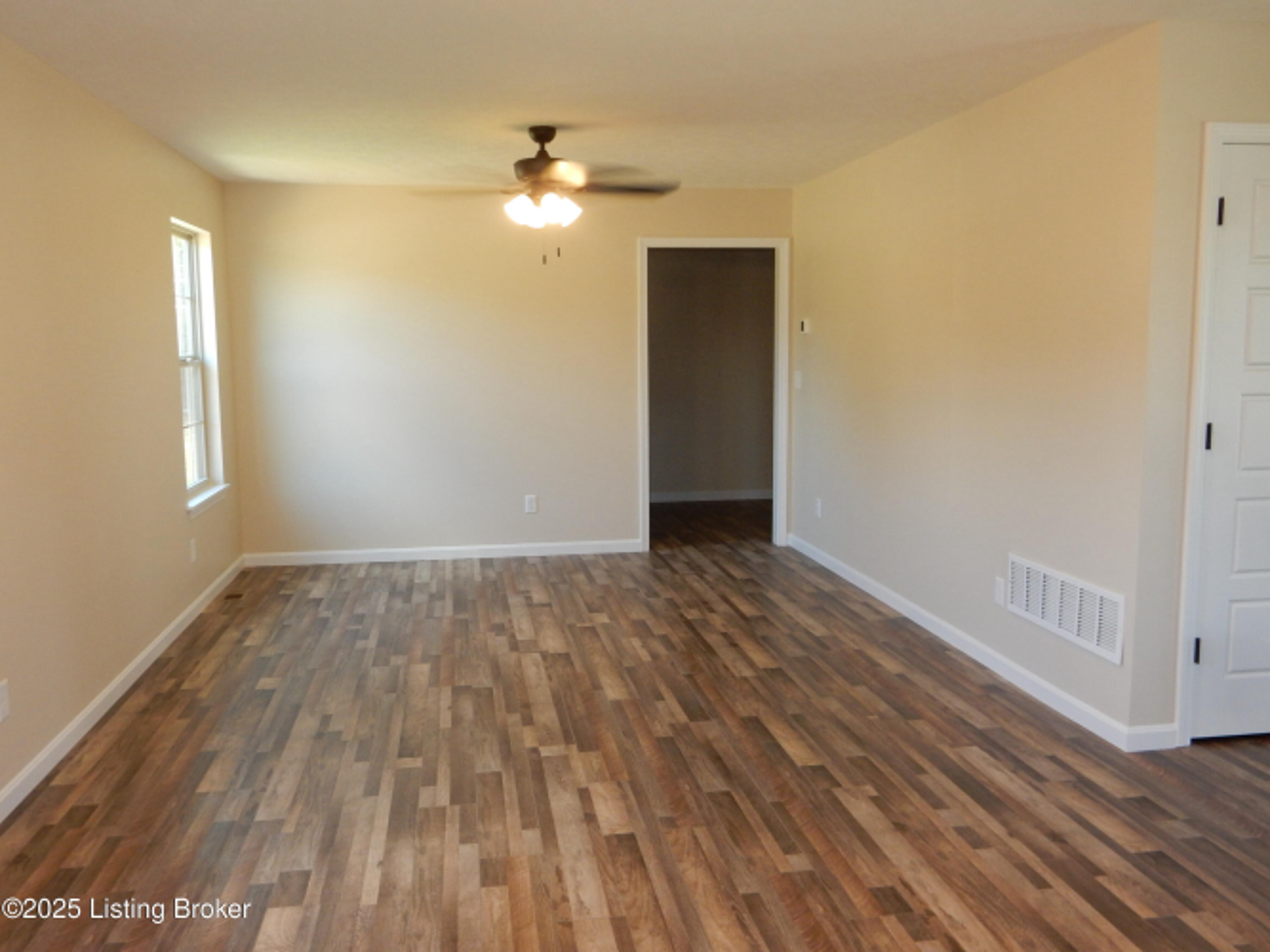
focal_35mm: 30
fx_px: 1100
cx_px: 635
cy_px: 476
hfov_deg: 60.0
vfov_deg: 46.8
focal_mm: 5.4
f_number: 4
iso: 200
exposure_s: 1/30
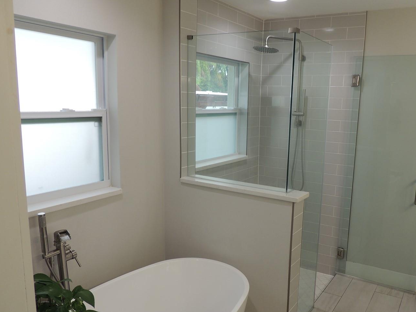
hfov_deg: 59.6
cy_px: 168
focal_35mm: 30
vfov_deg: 46.8
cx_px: 243
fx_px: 361
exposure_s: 1/40
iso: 100
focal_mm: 4.3
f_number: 3
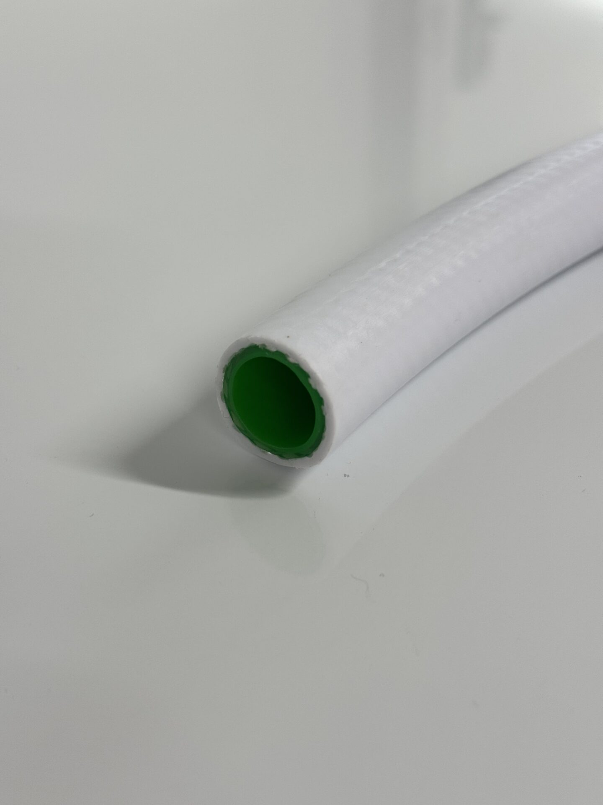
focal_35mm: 48
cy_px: 402
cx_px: 302
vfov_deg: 39.7
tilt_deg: -31.8
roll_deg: +0.3
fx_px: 1115
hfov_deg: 30.3
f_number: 1.78
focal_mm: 6.76
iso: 80
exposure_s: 1/100
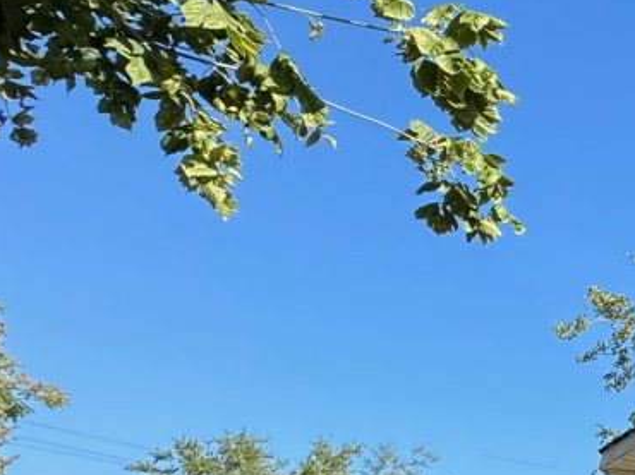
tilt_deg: +24.2
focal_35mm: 53
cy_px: 341
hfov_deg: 21.5
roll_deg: -0.3
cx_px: 1167
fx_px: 972
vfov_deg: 27.2
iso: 50
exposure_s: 1/430
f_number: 2.2
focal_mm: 2.22
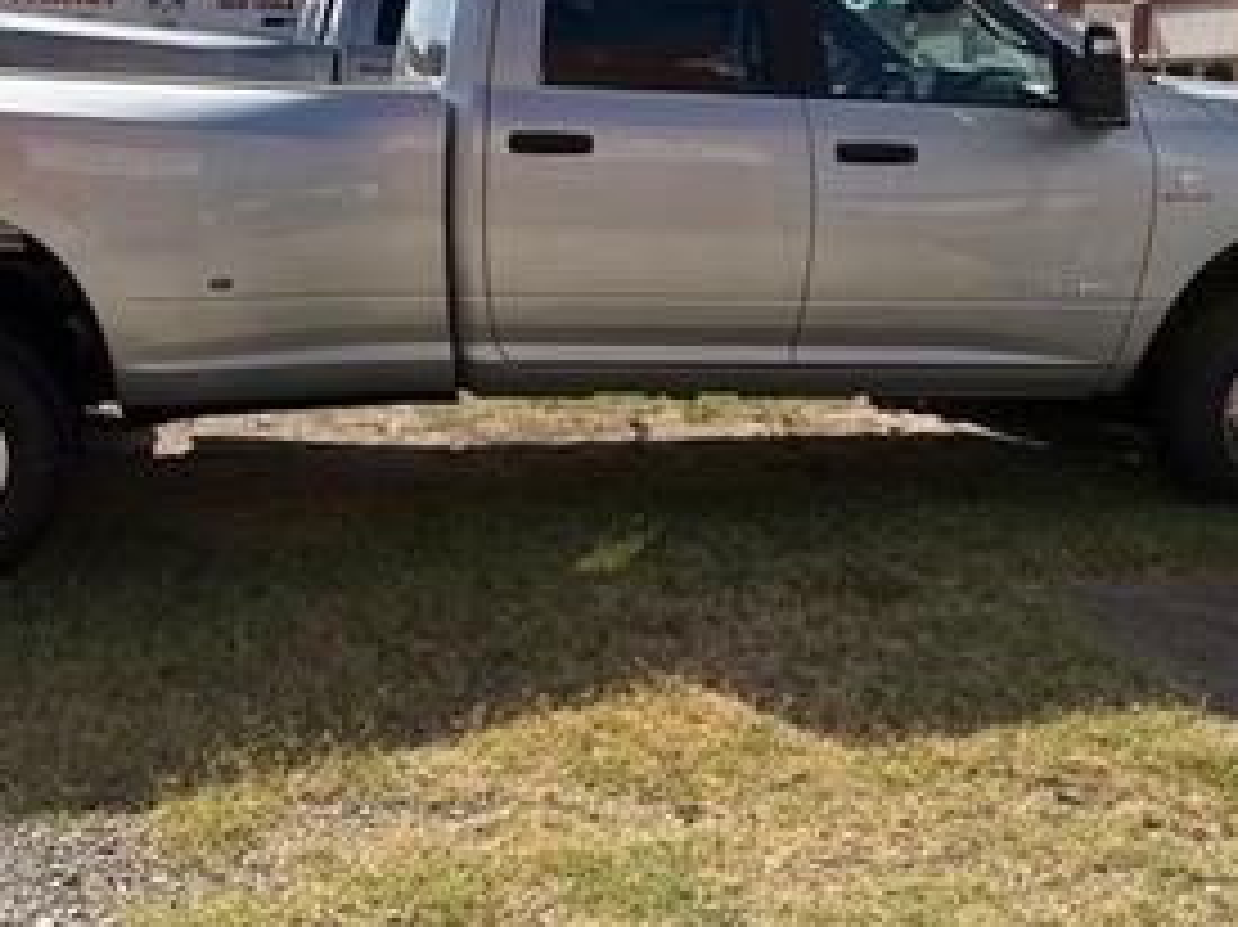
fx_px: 1573
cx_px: 468
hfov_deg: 42.7
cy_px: 284
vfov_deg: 32.5
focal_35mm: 44
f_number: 1.78
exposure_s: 1/7353
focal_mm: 6.76
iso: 80
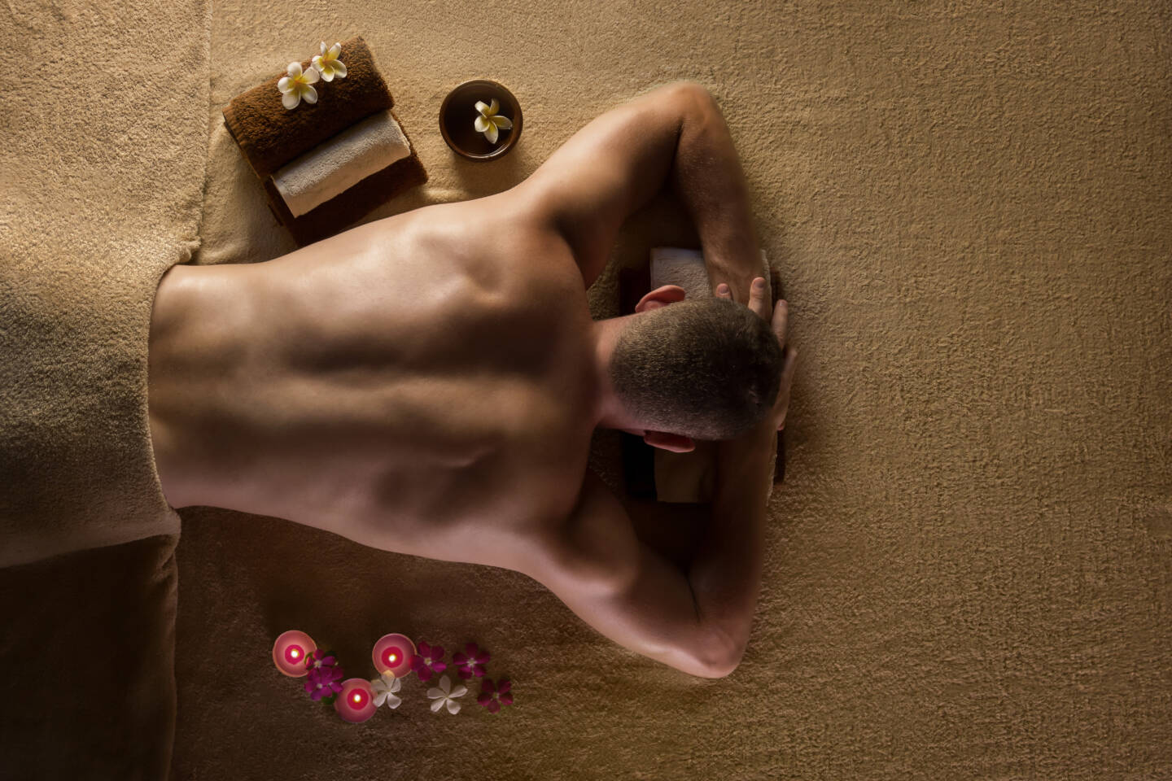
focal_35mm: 45
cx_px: 586
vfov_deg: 29.9
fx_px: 1465
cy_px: 390
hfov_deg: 43.6
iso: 250
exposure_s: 1/125
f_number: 2.8
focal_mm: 30
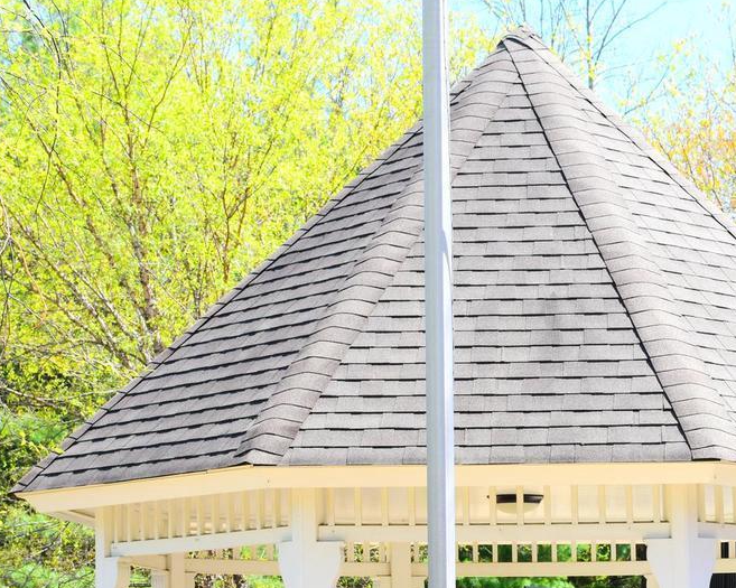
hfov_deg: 17.8
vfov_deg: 14.1
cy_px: 522
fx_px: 2352
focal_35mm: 108
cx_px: 453
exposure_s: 1/250
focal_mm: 35
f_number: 8
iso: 200
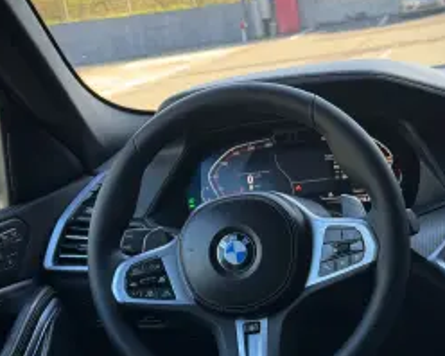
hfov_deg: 27.9
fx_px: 895
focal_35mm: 68
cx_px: 240
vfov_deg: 22.4
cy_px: 232
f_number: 1.78
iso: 100
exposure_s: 1/103
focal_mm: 6.76
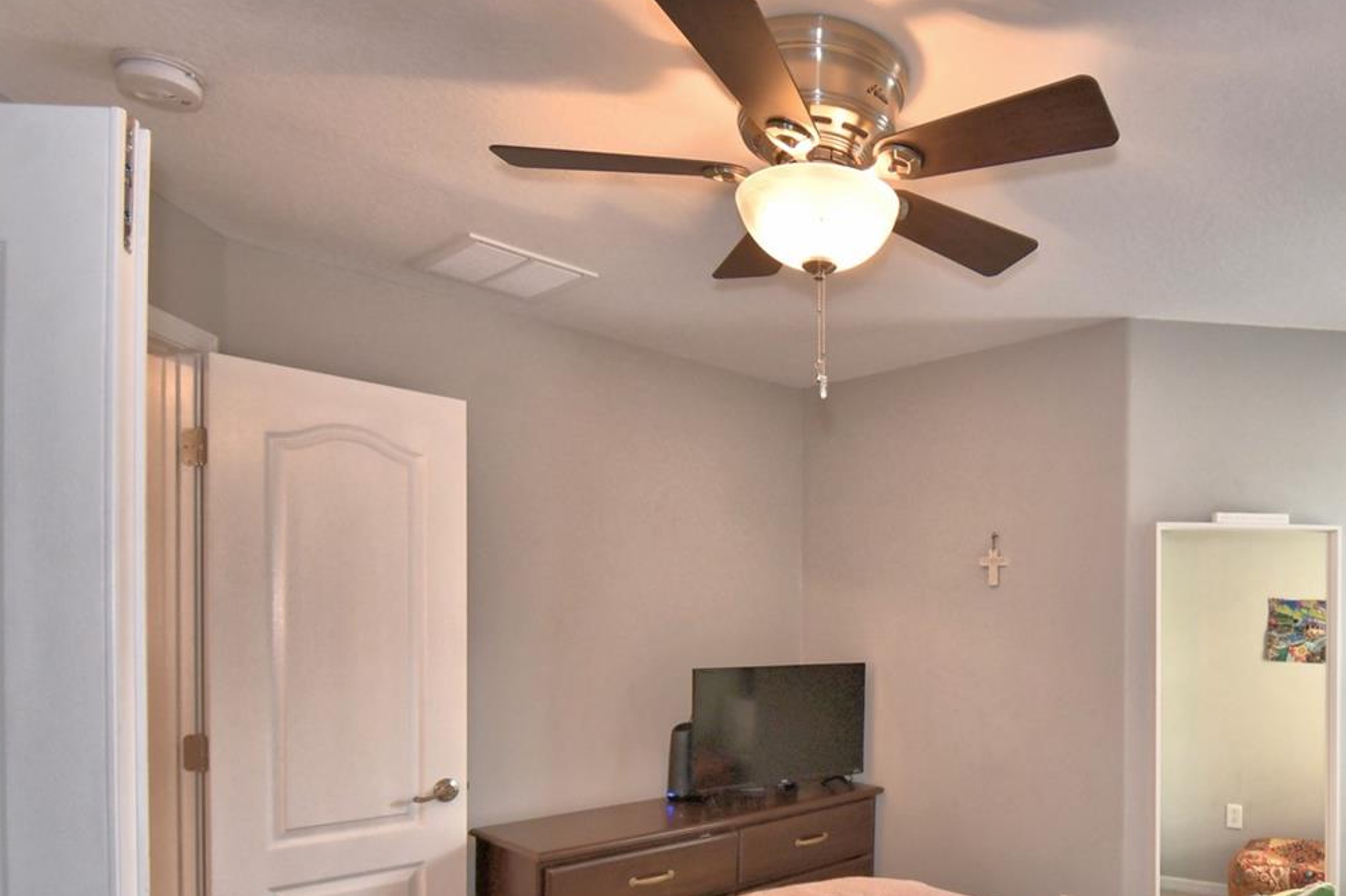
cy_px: 640
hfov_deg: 70.2
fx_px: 897
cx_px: 961
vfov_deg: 51.5
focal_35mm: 24
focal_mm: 10
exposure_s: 1/30
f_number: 4.5
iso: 200
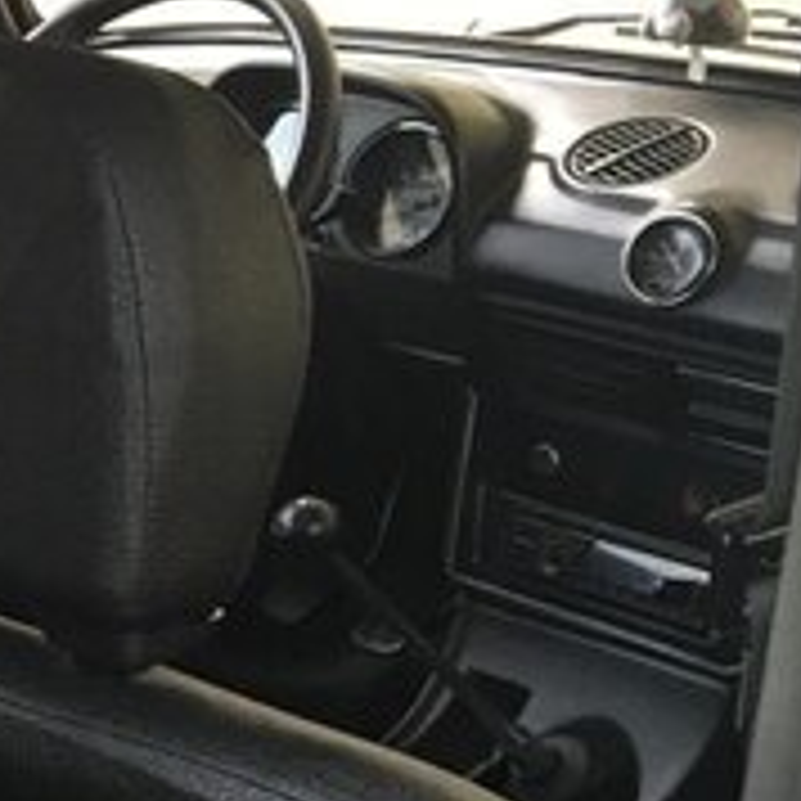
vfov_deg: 18.2
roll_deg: -1.1
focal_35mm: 95
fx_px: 2487
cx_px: -490
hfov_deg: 16.3
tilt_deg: -19.3
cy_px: 628
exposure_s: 1/33
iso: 25
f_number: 2.2
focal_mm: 4.15
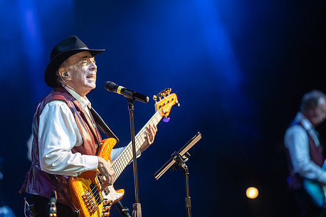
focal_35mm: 153
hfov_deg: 13.4
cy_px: 121
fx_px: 1385
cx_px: 145
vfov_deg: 9.0
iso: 320
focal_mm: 135
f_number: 1.8
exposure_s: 1/250
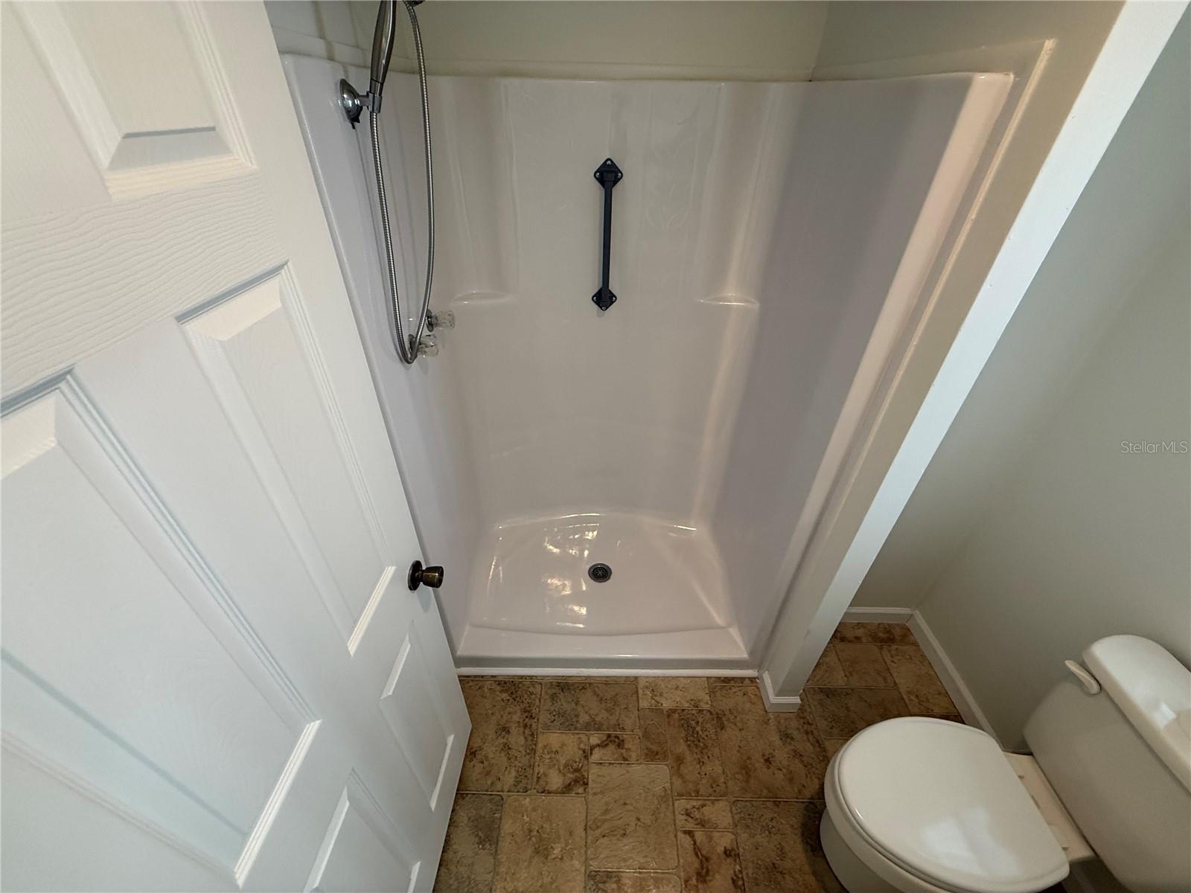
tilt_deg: -35.7
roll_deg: -2.0
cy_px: 446
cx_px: 596
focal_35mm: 14
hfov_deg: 102.1
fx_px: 482
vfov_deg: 85.7
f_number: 2.2
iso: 200
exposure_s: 1/120
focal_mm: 2.22
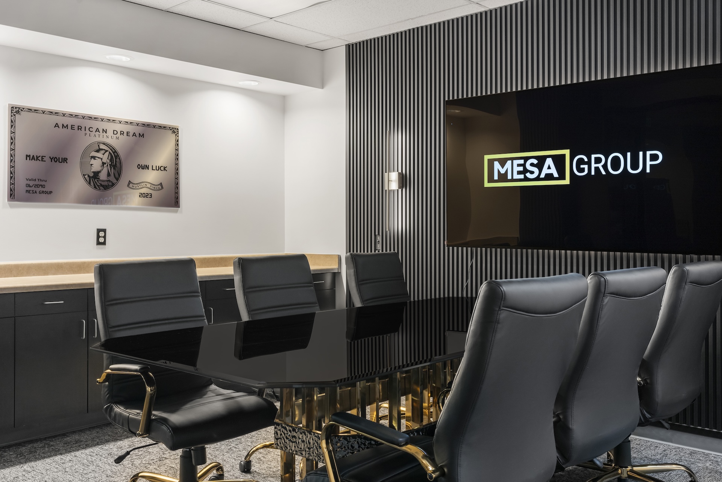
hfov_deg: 54.4
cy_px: 241
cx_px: 361
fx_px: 702
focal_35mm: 35
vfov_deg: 37.9
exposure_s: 2.5
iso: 400
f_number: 9
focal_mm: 35
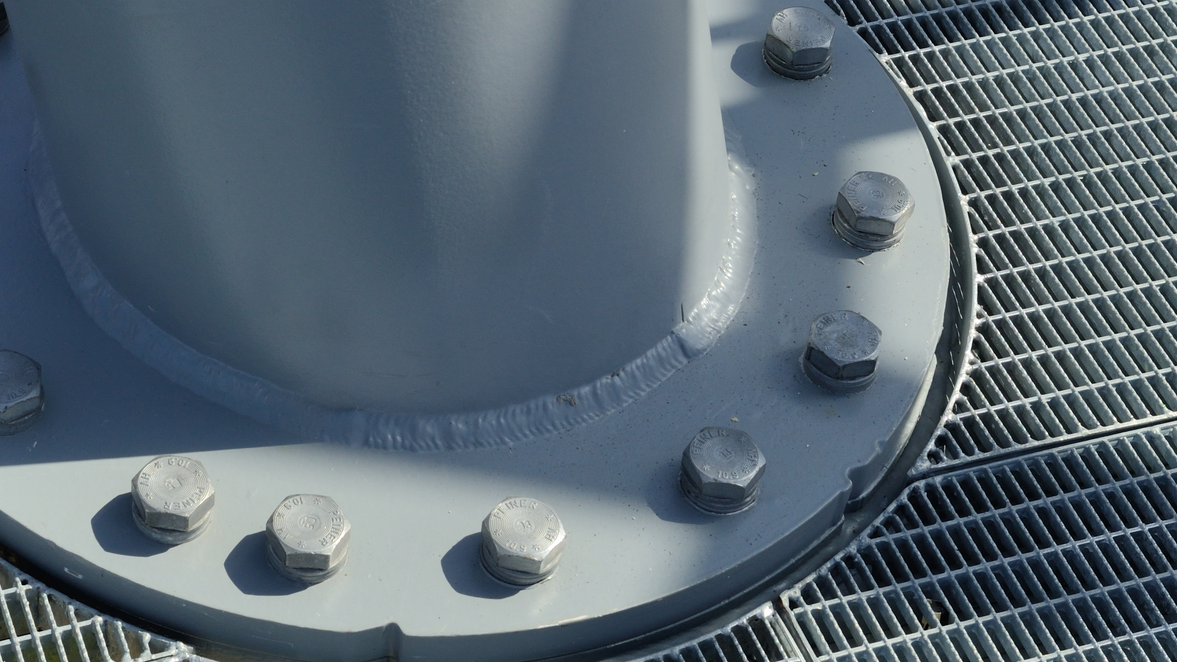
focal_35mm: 97
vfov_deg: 12.5
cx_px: 416
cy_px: 188
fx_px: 3027
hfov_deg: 21.9
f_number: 8
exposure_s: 1/500
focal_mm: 38
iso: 200
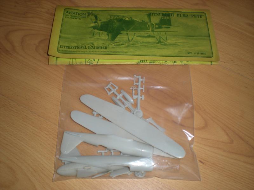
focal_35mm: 38
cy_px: 95
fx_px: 279
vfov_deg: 37.7
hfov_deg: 49.0
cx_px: 127
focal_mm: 6.3
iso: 64
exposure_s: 1/30
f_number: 3.1
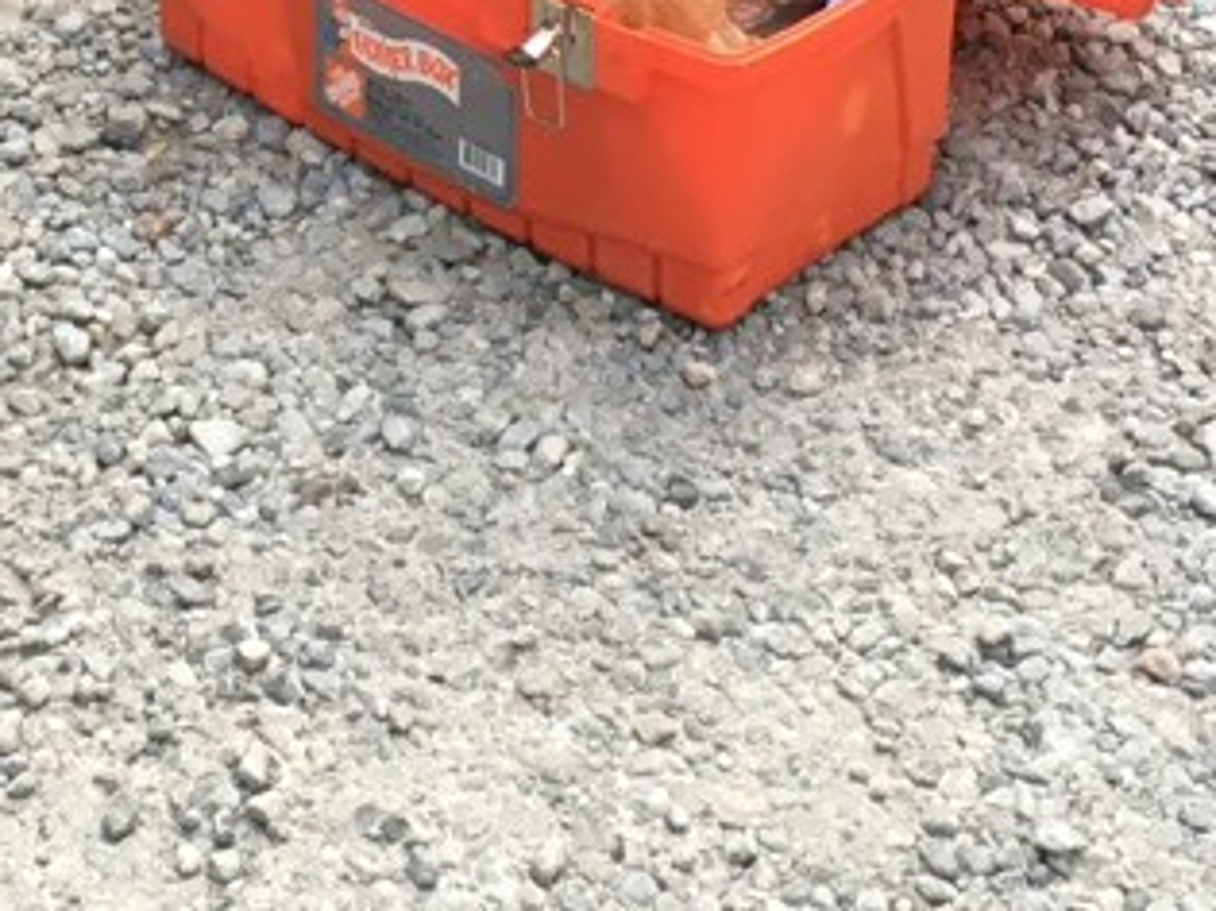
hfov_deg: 15.1
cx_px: 120
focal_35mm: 129
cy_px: -614
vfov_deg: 10.9
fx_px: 4530
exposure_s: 1/40
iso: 25
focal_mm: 4.15
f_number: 2.2
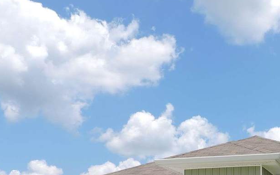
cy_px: 200
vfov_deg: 19.9
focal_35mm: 62
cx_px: 237
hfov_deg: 31.8
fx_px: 473
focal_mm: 5
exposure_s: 1/2000
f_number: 3.4
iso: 180
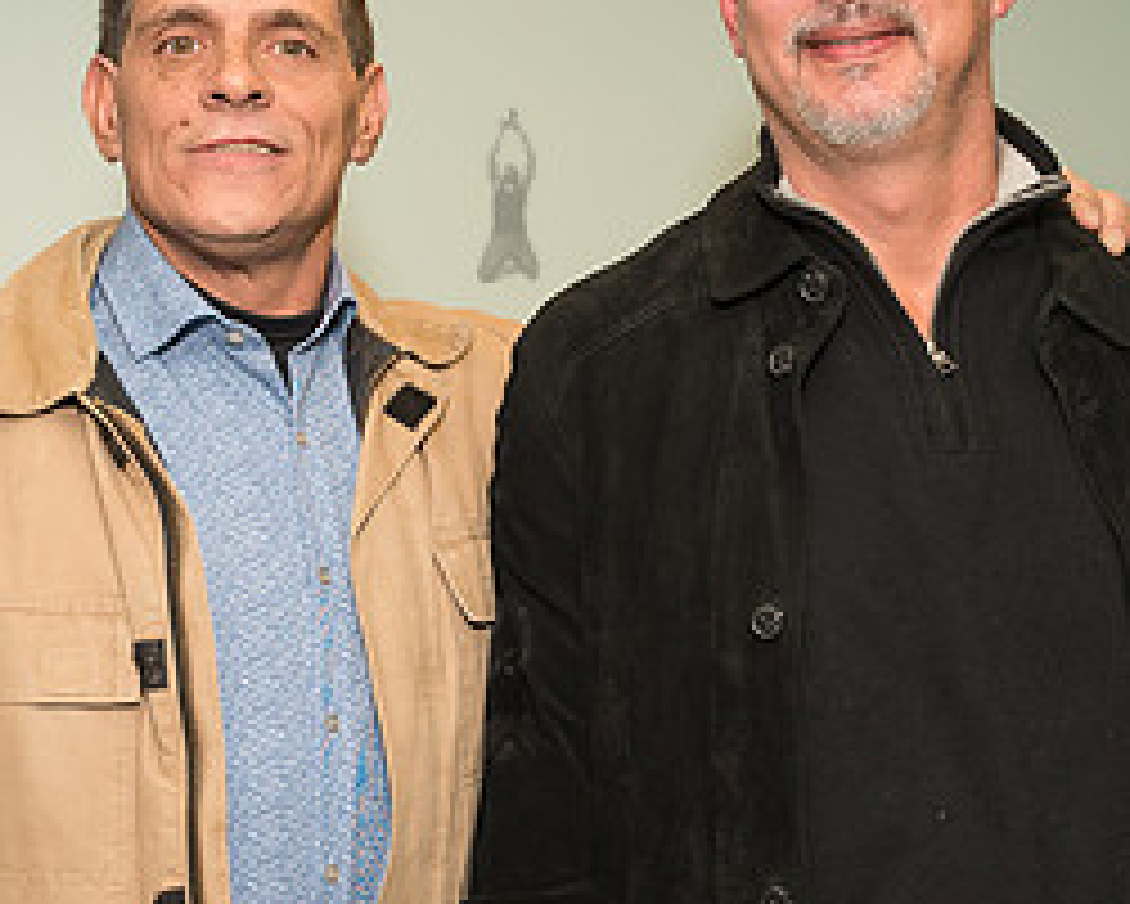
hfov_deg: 27.1
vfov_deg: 21.8
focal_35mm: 70
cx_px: 448
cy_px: 608
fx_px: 2342
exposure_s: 1/400
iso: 1600
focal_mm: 26
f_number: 5.6
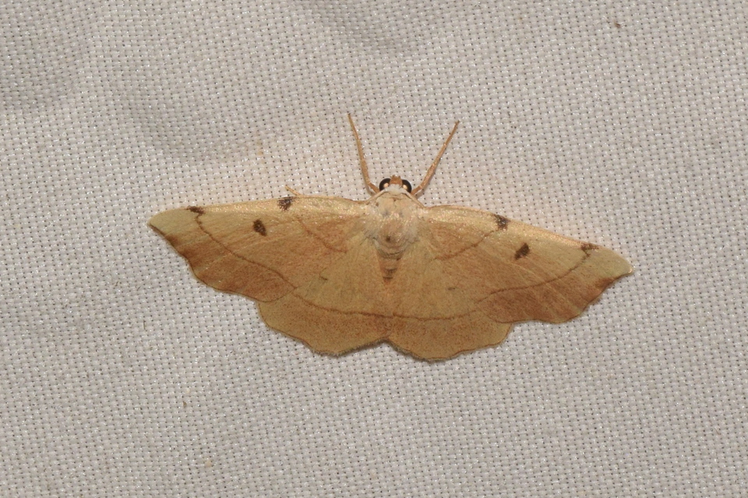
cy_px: 249
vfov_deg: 6.5
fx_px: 4363
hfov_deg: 9.8
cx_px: 374
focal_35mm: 210
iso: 400
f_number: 14
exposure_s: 1/200
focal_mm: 140
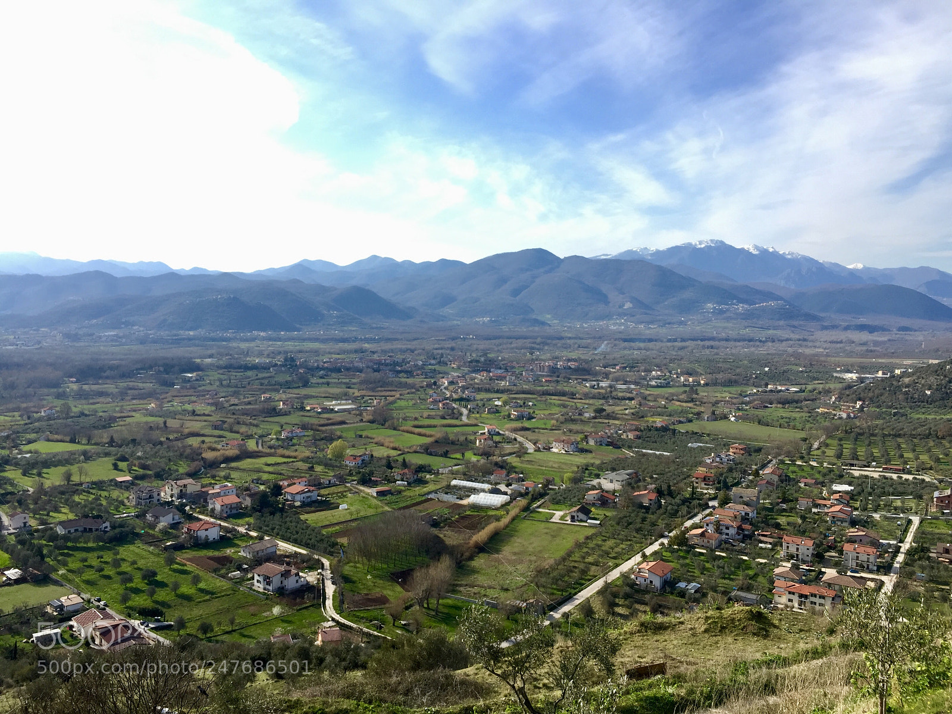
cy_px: 357
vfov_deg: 48.2
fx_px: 798
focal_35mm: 29
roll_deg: -1.2
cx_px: 476
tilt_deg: -3.4
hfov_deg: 61.7
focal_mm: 4.15
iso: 32
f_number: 2.2
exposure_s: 1/1014
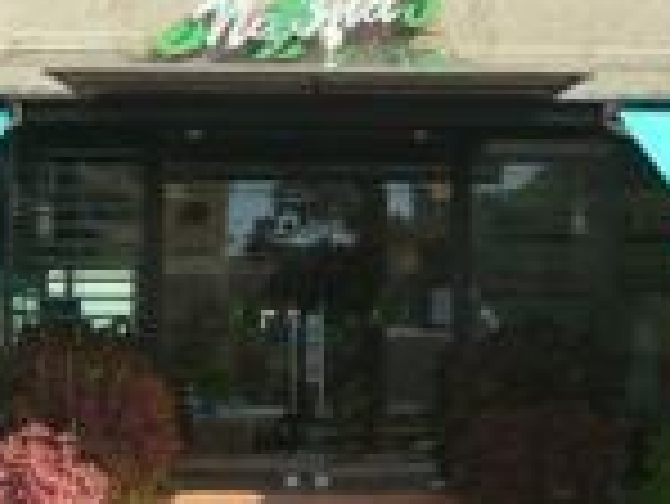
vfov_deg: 15.0
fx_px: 1918
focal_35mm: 99
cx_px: 301
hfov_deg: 19.8
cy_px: 238
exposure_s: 1/500
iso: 100
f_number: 2.8
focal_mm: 5.5
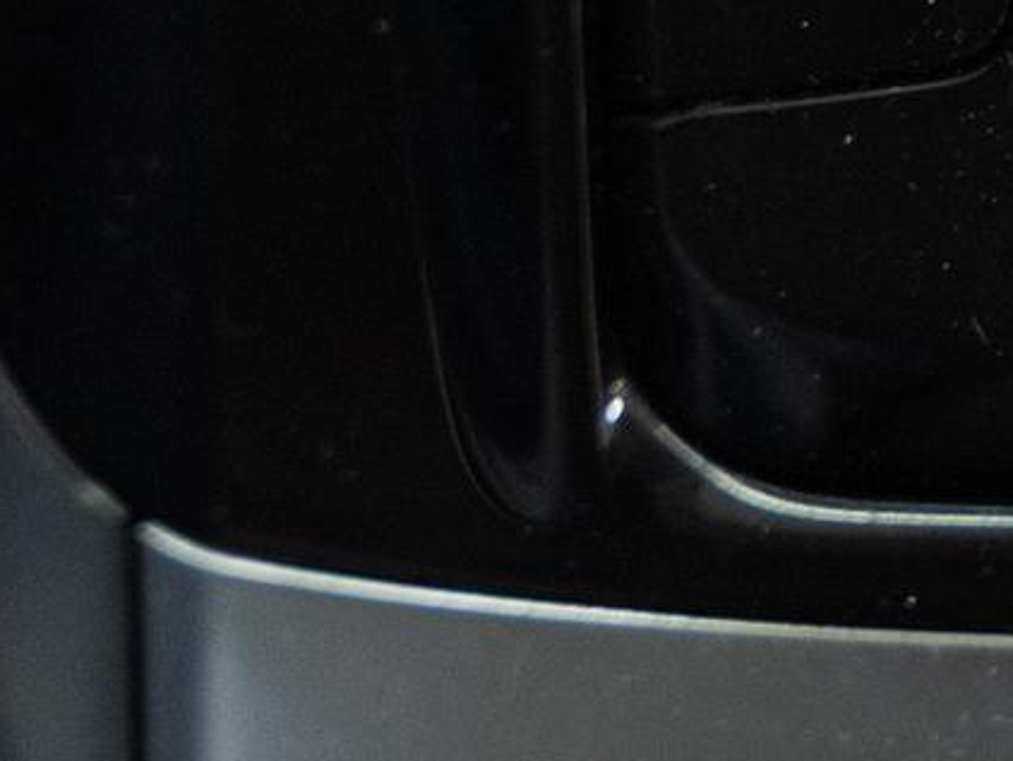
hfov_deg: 10.1
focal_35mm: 191
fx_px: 5593
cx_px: 1478
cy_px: -107
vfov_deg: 7.7
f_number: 3.5
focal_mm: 51.6
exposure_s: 1/50
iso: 1000
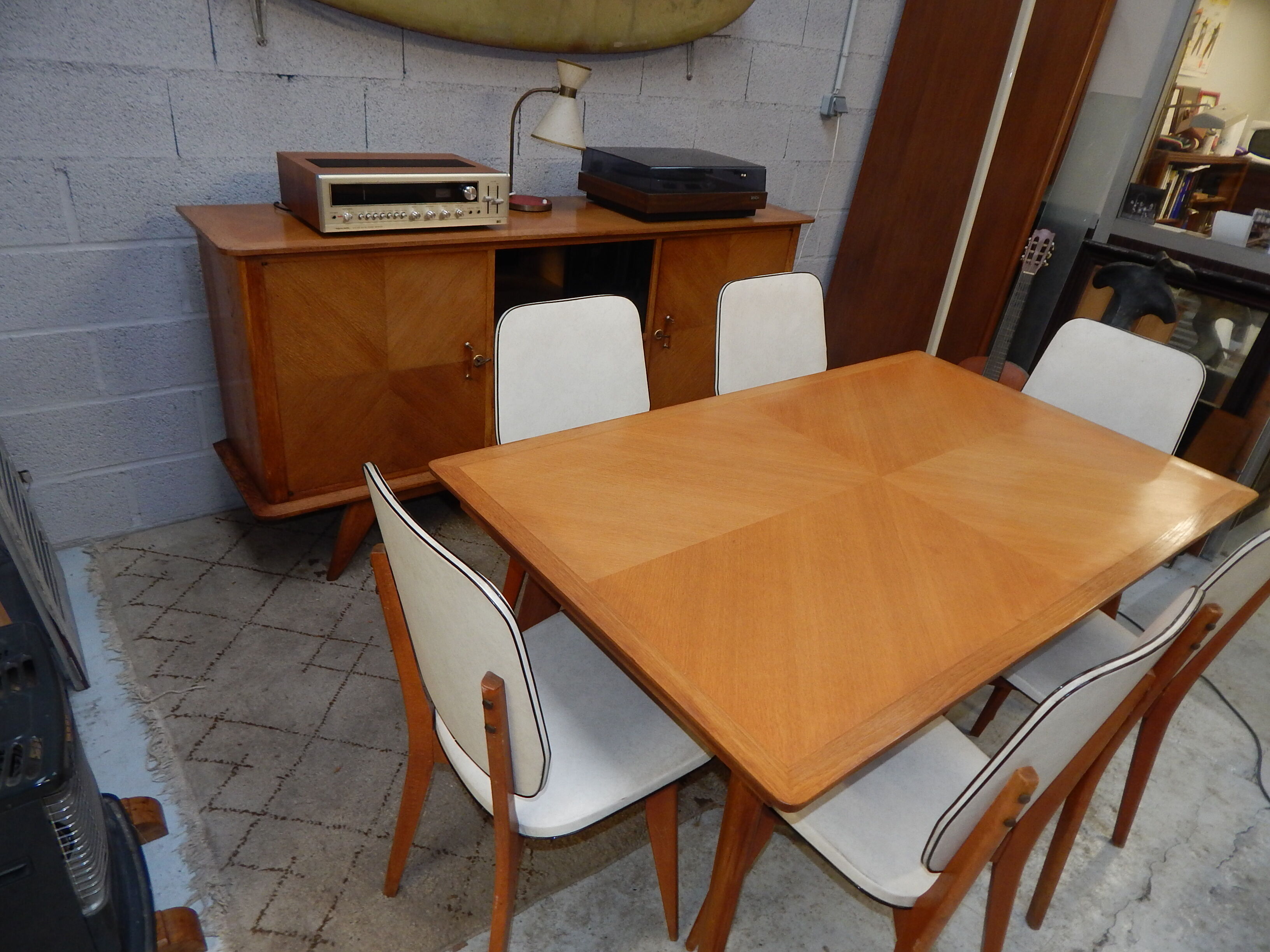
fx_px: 807
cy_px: 476
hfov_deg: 76.4
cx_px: 635
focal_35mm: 22
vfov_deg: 61.1
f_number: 3
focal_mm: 4
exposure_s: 1/30
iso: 200
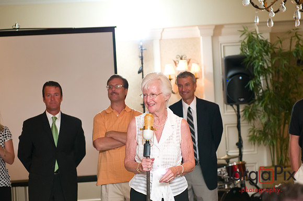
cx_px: 152
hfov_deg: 19.5
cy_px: 100
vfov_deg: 13.0
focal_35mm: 105
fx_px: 883
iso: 1250
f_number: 3.2
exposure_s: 1/160
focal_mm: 70
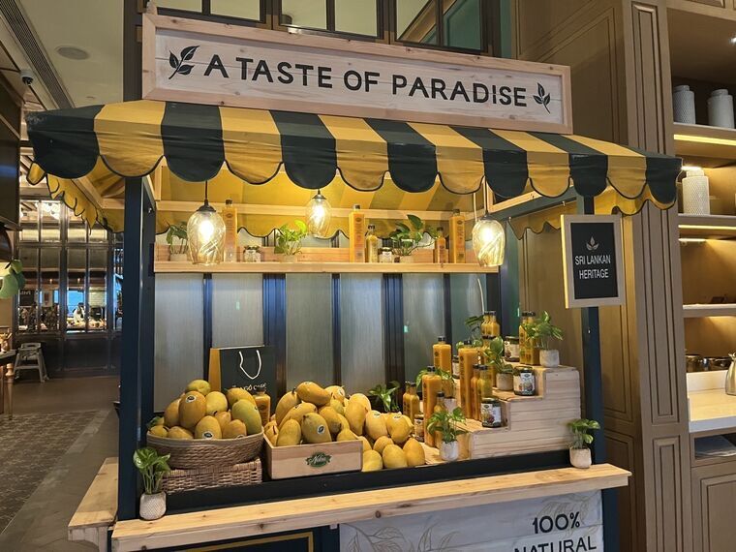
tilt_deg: +2.4
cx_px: 368
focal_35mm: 26
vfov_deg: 53.1
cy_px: 276
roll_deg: +1.3
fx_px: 553
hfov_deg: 67.3
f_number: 1.6
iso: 320
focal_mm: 5.1
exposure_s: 1/50
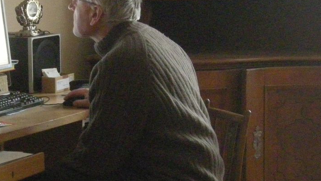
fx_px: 1200
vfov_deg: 8.6
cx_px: 74
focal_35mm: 141
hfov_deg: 15.2
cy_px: 83
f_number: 4.1
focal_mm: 10.1
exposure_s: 1/7.7
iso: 800
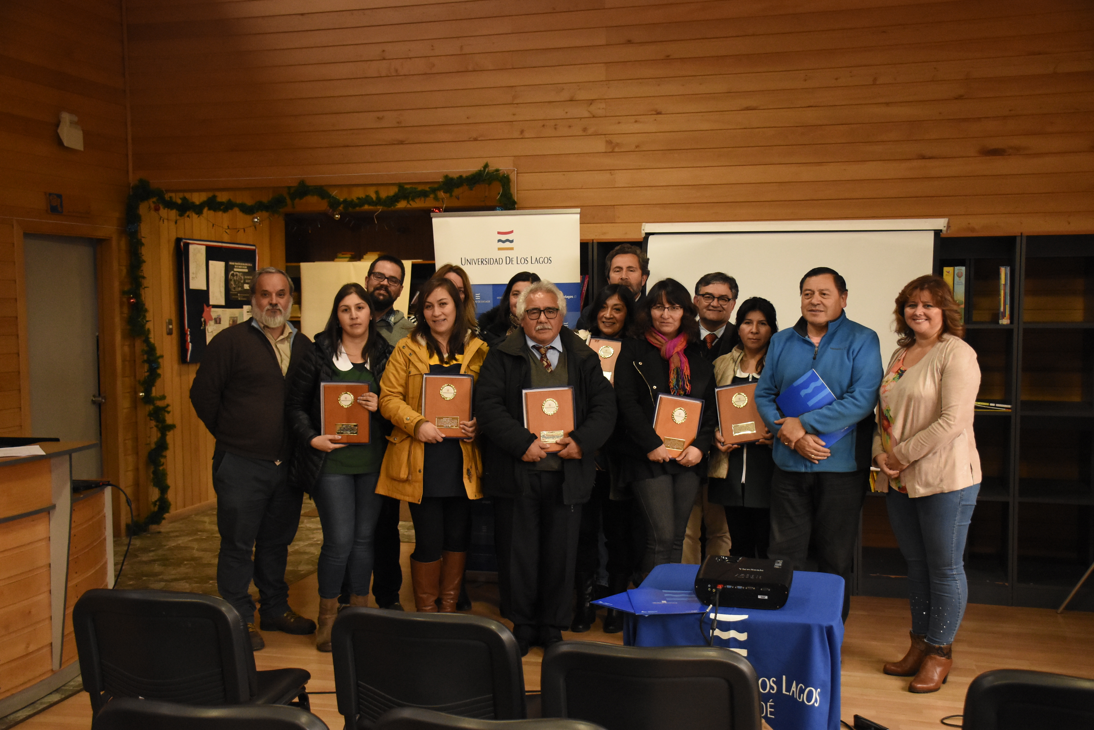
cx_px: 547
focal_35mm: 39
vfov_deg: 34.2
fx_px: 1185
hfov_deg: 49.5
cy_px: 365
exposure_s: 1/100
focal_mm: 26
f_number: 3.8
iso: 3200
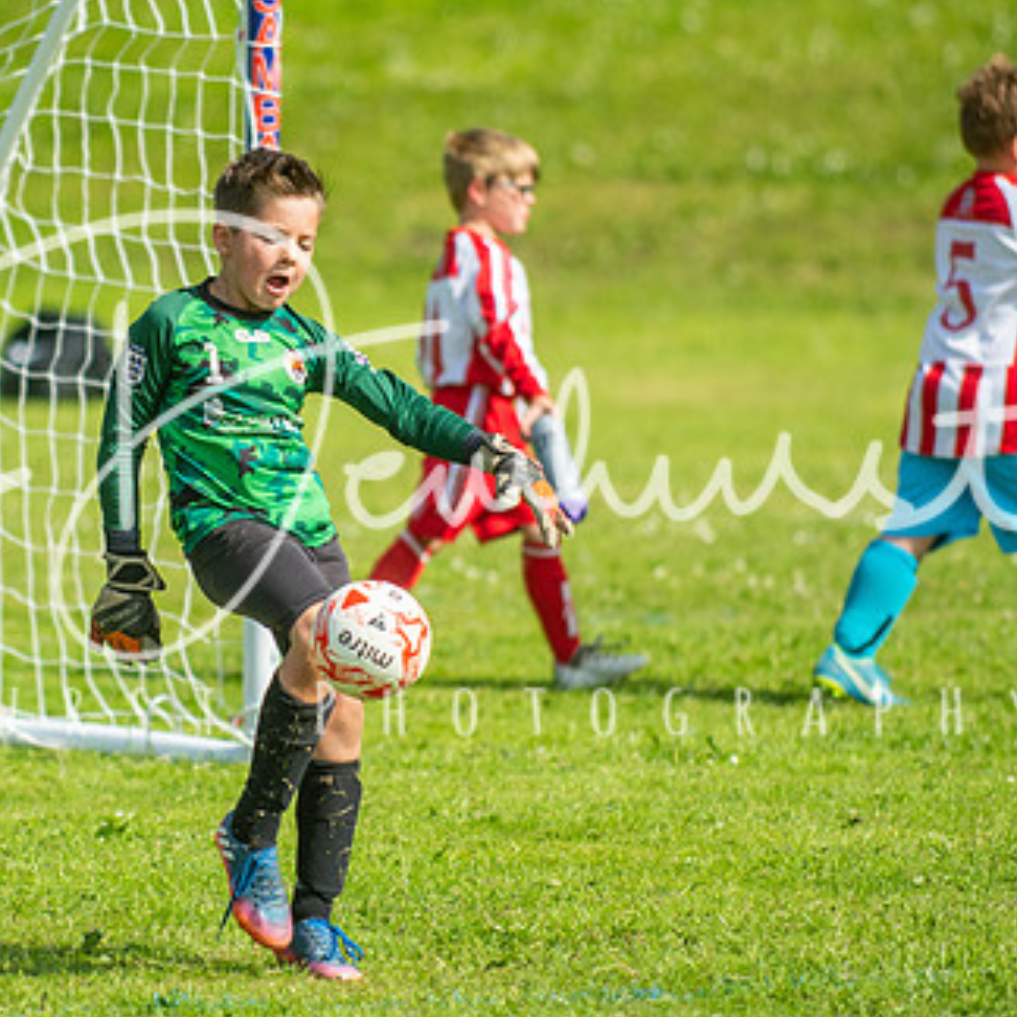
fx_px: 15157
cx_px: 201
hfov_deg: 3.8
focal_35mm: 456
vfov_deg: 3.8
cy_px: 460
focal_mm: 200
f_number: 3.2
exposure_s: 1/3200
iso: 250
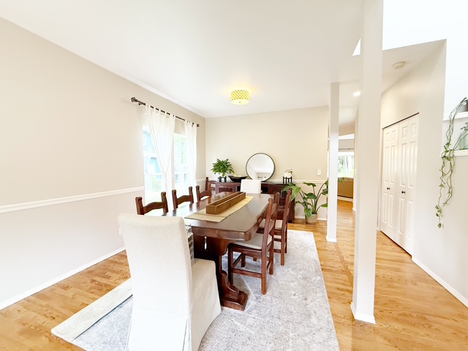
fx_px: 189
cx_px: 234
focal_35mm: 14
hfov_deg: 102.1
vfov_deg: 85.7
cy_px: 176
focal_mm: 2.22
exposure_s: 1/120
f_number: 2.2
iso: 200
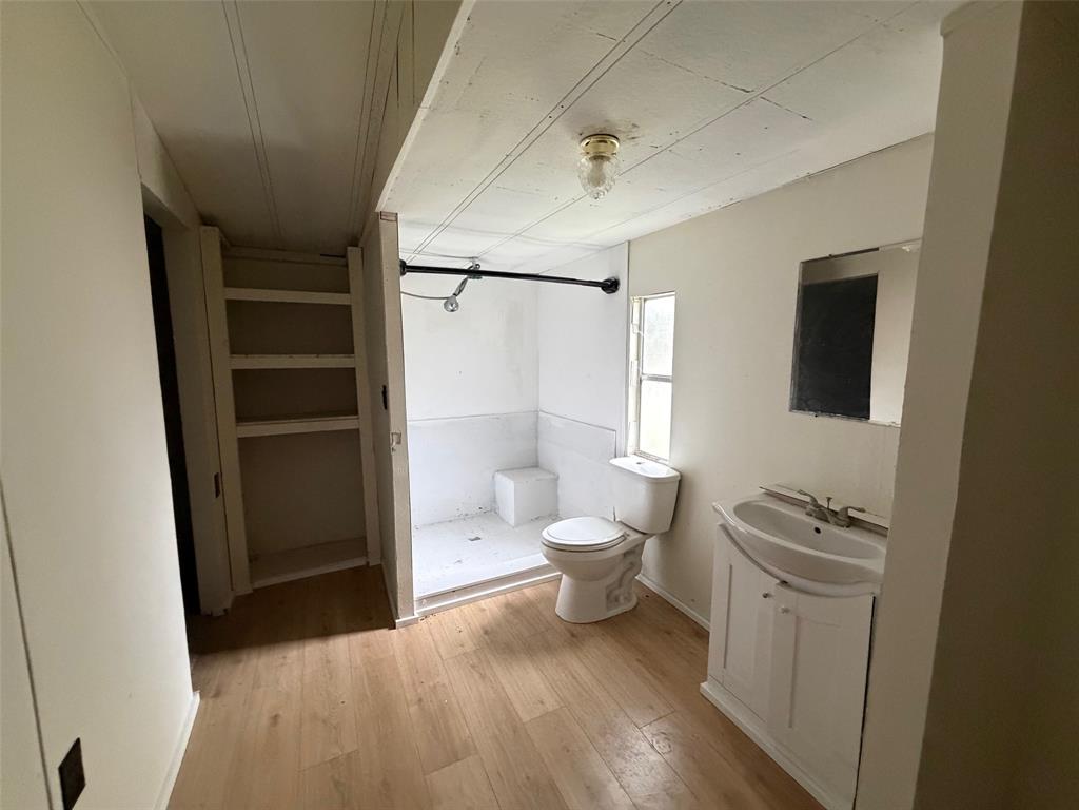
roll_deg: -0.3
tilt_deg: -7.5
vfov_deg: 85.7
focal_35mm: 14
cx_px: 540
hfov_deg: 102.1
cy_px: 405
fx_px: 436
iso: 640
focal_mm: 2.22
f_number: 2.2
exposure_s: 1/60
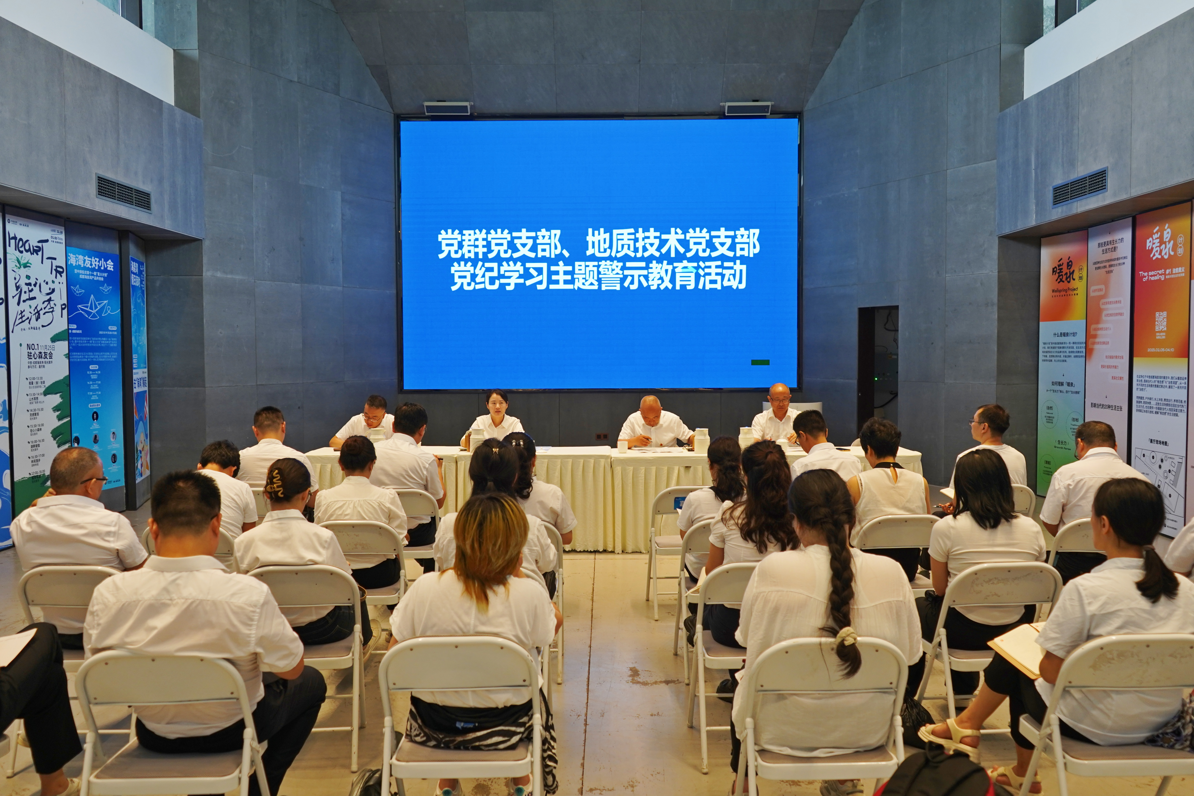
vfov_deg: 46.4
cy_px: 398
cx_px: 597
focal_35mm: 28
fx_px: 929
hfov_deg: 65.5
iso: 640
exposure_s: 1/160
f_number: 4
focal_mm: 28
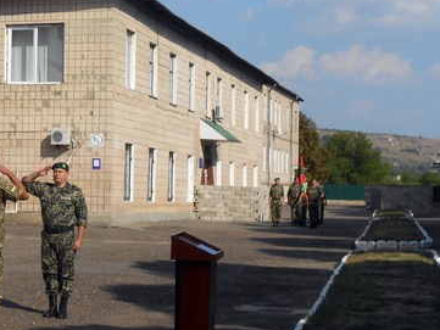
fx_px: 1208
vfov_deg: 15.6
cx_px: 50
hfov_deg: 20.3
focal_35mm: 95
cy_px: 166
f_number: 4.8
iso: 80
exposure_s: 1/1000
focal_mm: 8.8
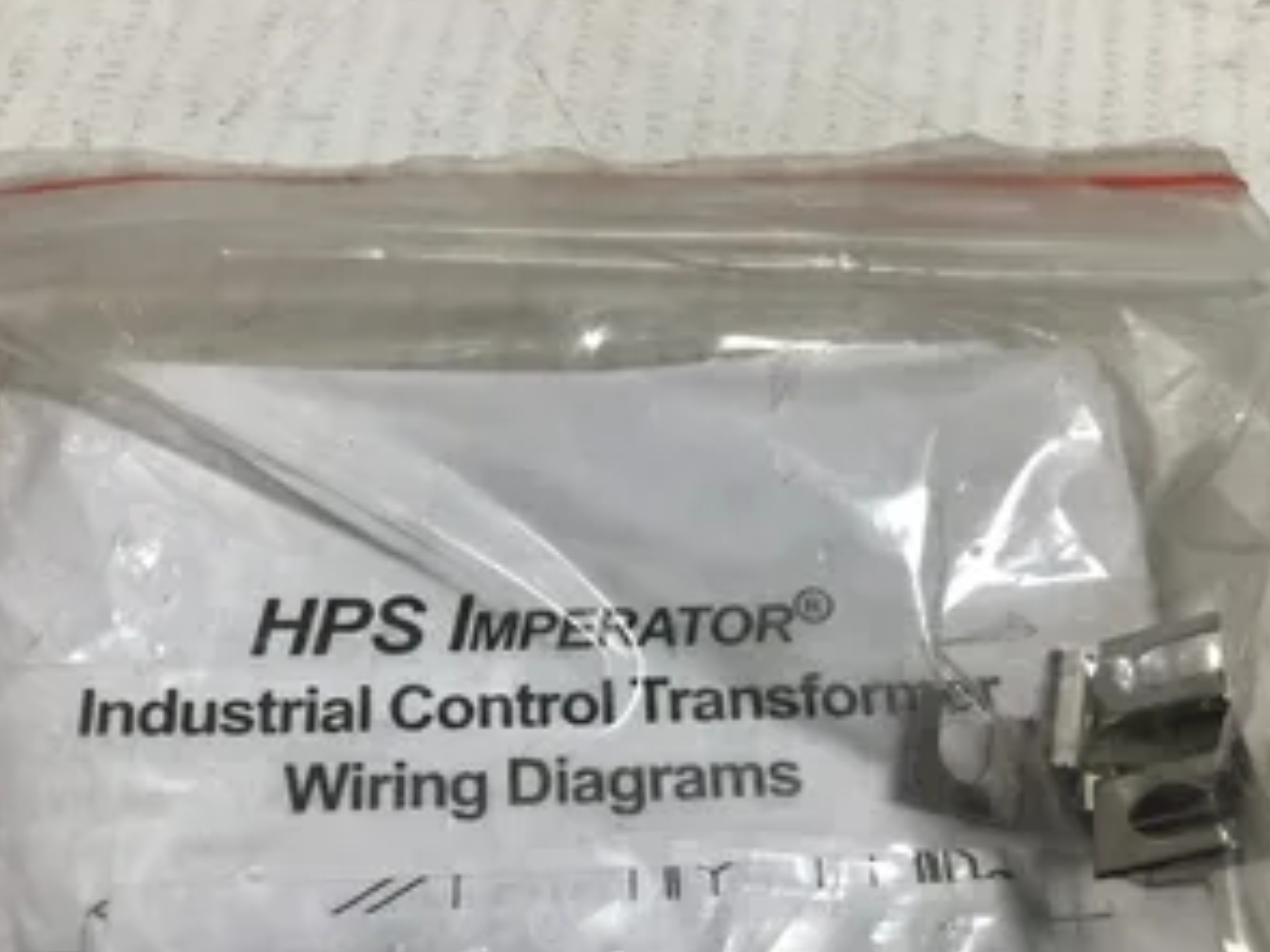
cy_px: 616
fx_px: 1540
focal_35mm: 42
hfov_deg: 44.8
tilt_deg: -64.7
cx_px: 646
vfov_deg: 34.1
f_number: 2.4
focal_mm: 3.3
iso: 25
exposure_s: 1/201
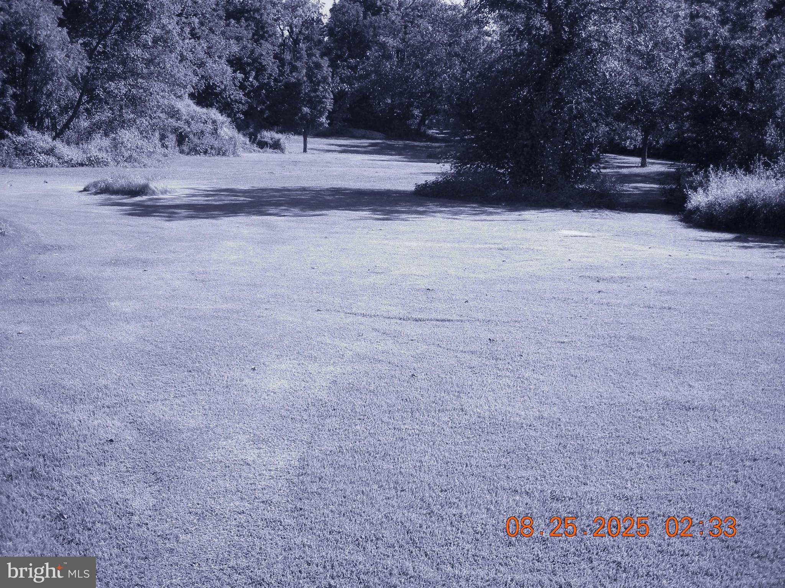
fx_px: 862
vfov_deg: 37.7
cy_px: 294
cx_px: 392
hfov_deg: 49.0
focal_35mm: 38
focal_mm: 6.3
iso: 50
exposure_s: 1/303
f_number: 3.2
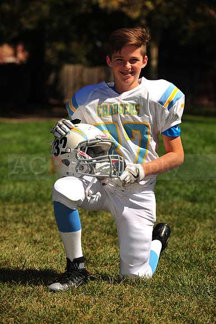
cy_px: 162
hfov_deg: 11.0
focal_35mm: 125
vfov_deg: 16.4
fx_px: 1126
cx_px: 108
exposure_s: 1/1250
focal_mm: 125
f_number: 5
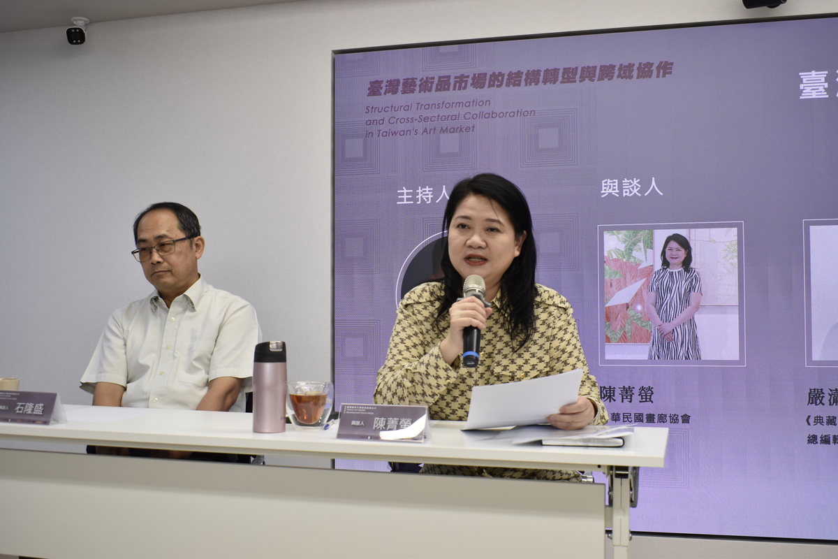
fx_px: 943
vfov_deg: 33.0
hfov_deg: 47.9
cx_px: 419
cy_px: 280
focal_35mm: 40
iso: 400
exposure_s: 1/80
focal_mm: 27
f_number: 5
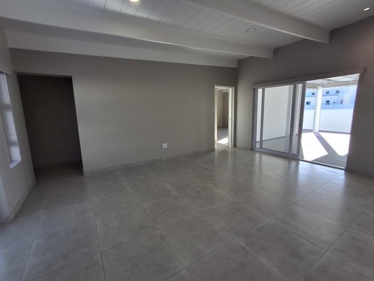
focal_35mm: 16
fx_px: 173
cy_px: 140
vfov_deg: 78.1
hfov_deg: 94.5
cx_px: 187
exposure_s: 1/286
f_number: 2.2
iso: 40
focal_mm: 1.64
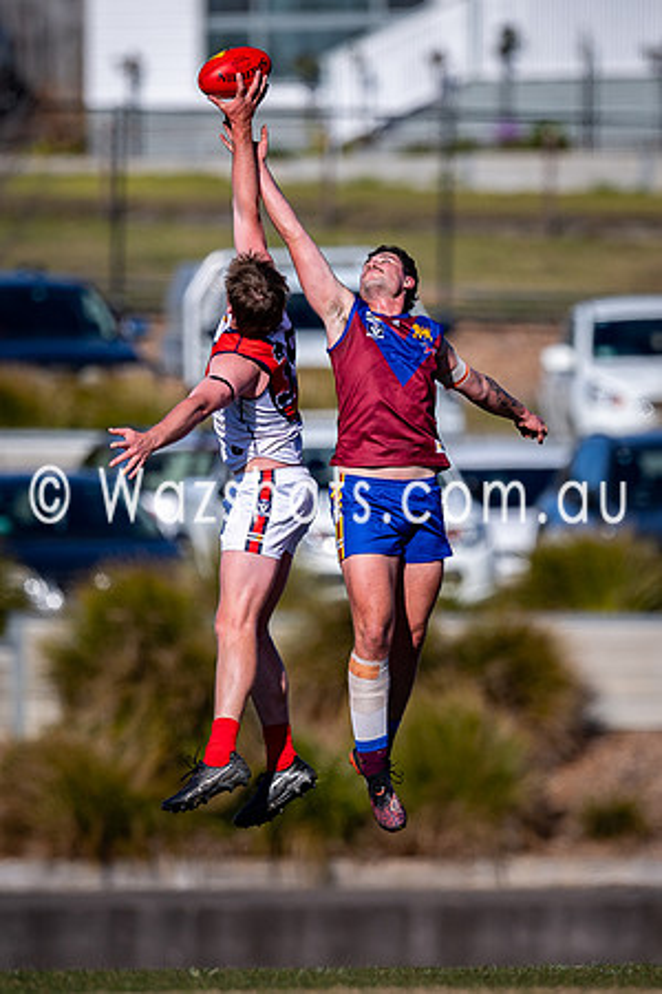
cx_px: 420
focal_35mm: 858
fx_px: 23675
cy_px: 439
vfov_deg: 2.4
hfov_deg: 1.6
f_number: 4
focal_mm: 500
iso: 125
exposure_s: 1/2000
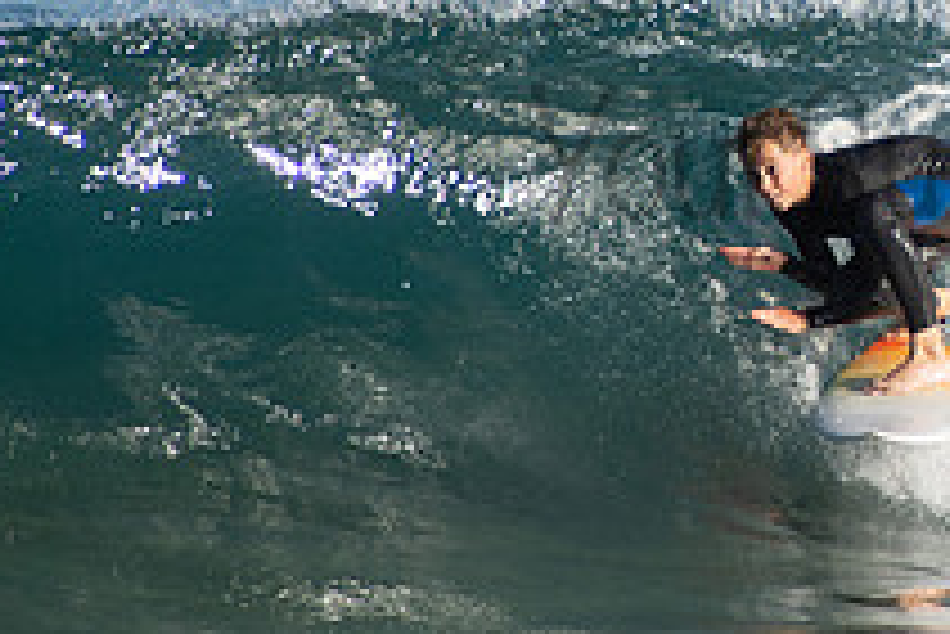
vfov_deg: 0.8
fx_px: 43517
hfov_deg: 1.3
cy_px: 115
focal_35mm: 1648
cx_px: 995
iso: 220
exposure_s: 1/1000
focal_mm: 400
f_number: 5.6
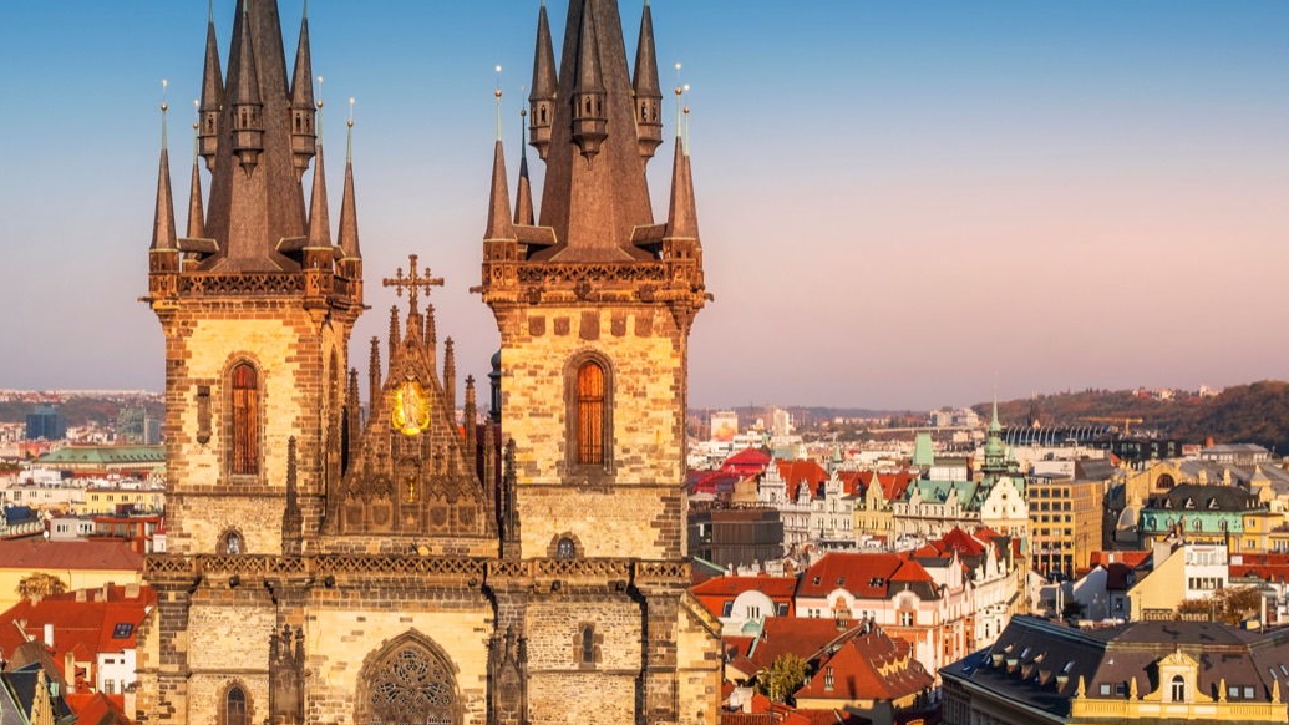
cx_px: 422
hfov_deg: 30.8
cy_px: 431
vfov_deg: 17.7
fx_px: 2324
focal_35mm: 68
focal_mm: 27.7
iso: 200
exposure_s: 1/450
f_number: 8
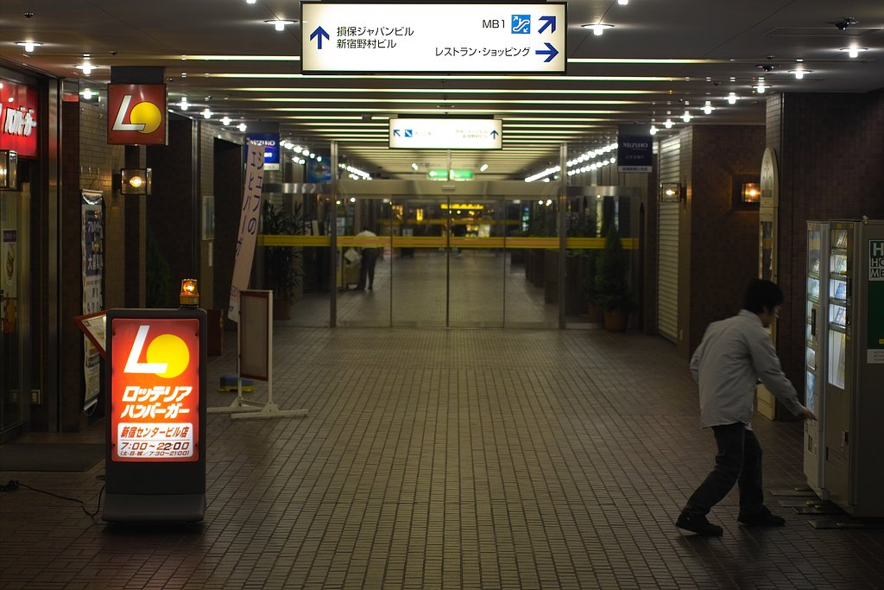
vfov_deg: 16.1
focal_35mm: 85
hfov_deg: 23.9
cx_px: 442
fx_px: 2087
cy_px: 295
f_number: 3.2
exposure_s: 1/50
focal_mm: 50
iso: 100
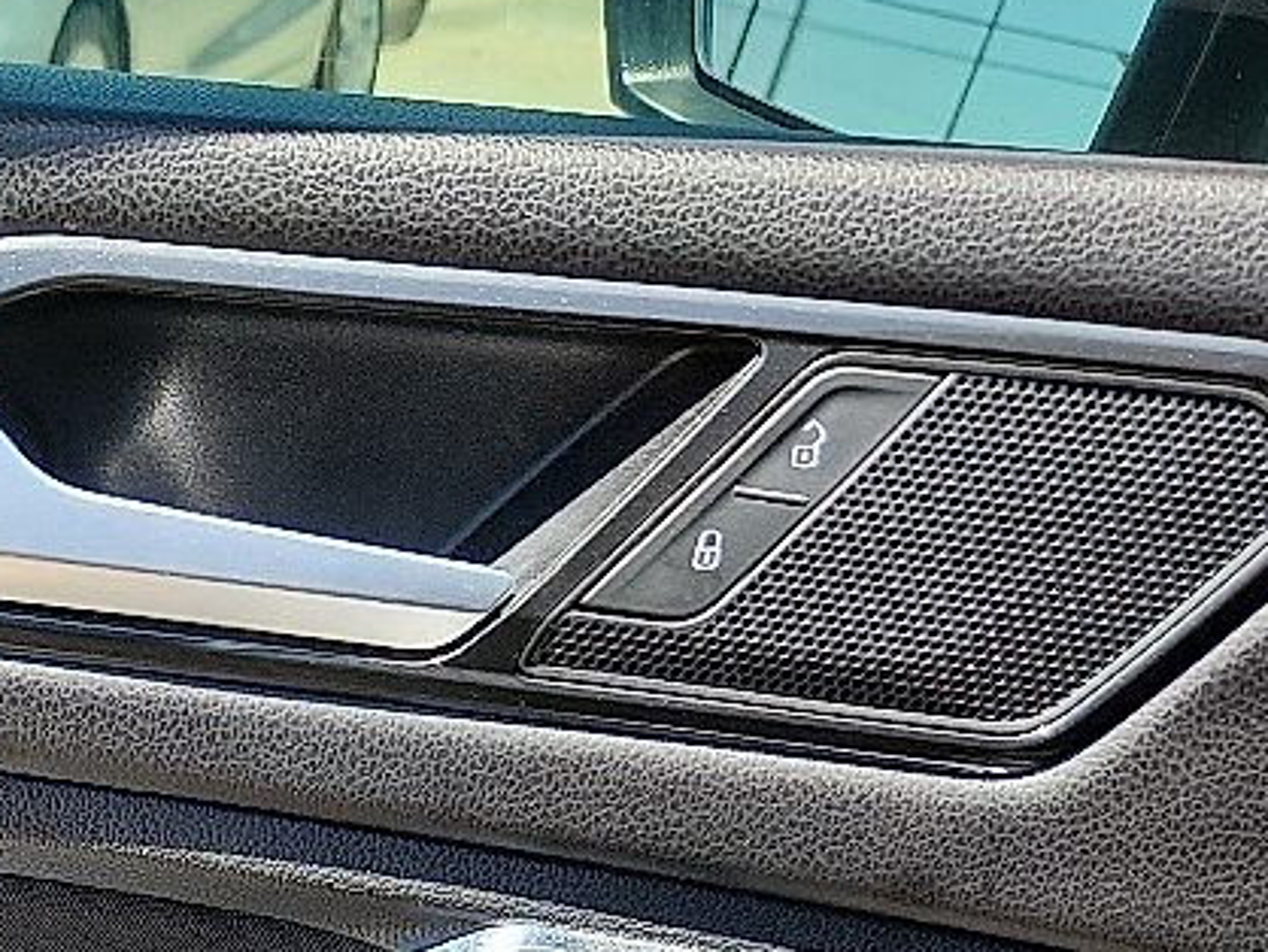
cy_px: 1728
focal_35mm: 88
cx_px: -331
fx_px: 3225
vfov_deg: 14.7
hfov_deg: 20.5
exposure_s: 1/385
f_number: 1.8
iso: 50
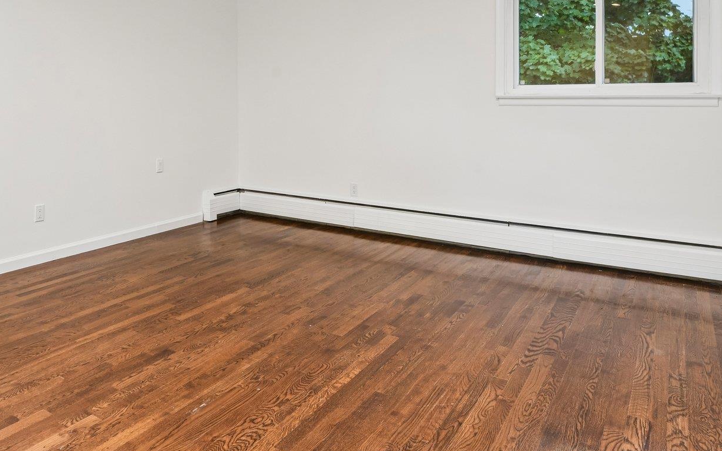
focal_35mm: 29
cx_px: 235
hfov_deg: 62.8
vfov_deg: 42.0
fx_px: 571
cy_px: 119
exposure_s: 1/1.67
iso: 250
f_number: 9
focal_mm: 17
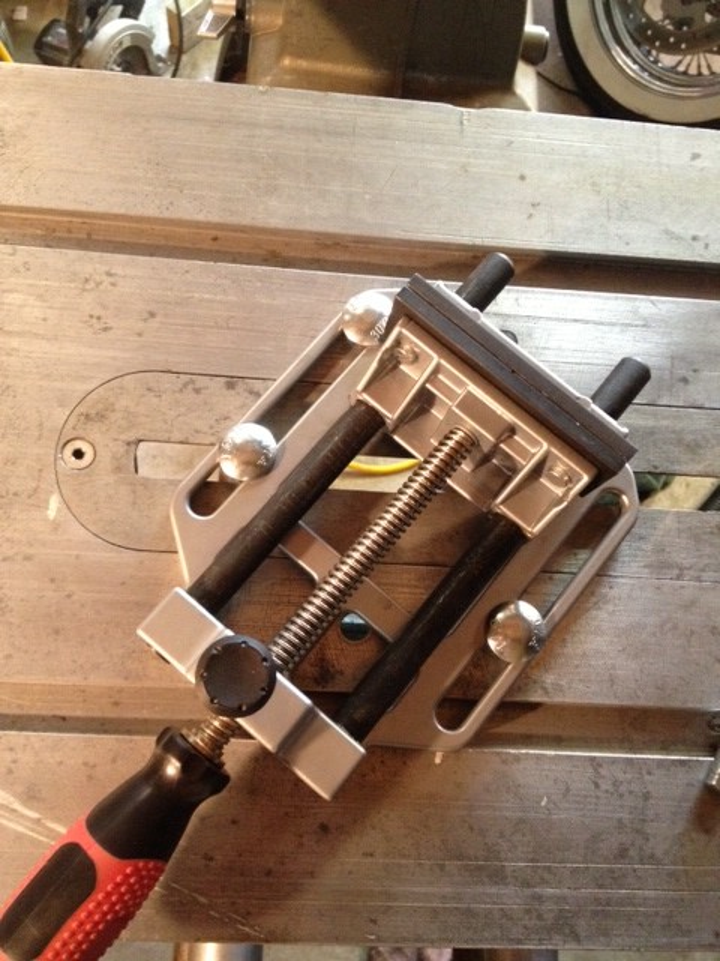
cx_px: 360
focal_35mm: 35
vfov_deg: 52.6
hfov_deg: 40.7
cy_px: 480
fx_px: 971
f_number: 2.4
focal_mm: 4.28
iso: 400
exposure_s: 1/15
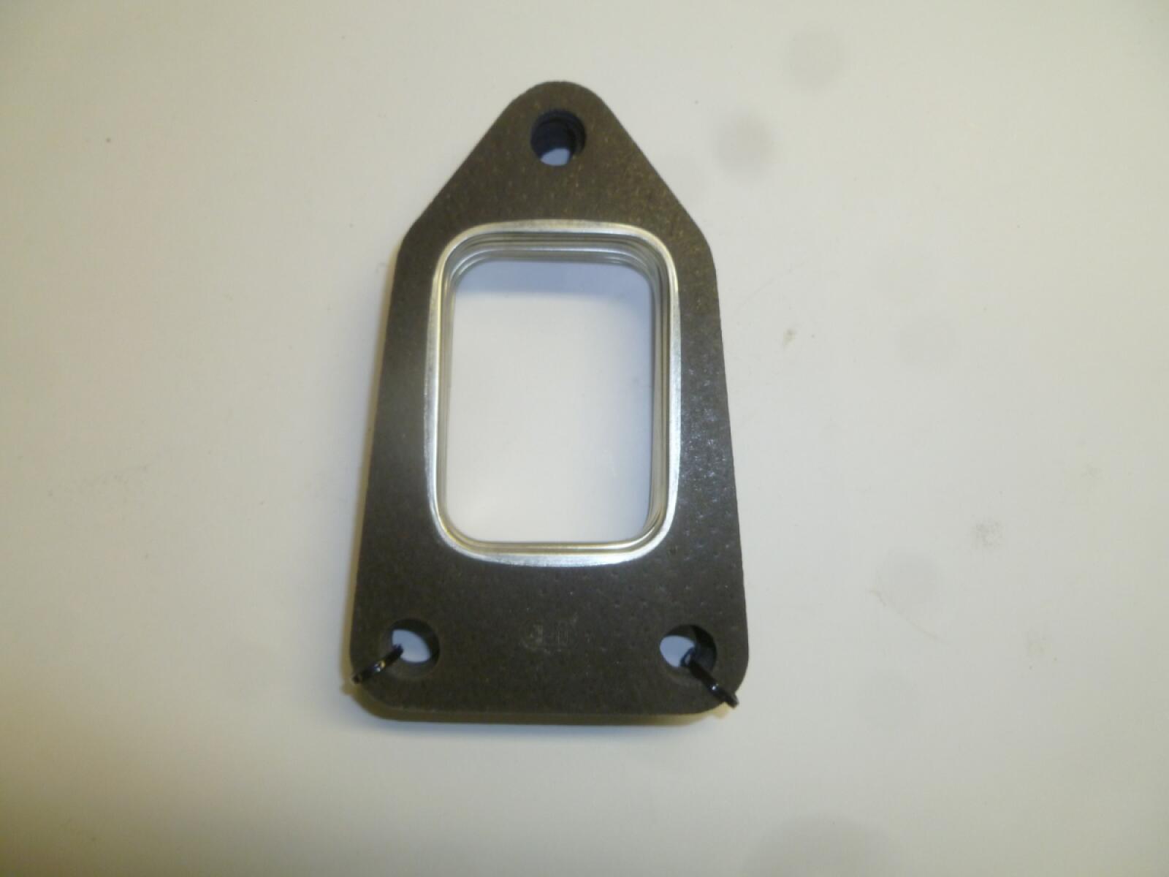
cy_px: 438
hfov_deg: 63.4
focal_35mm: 28
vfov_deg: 49.7
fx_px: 946
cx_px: 584
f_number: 3.3
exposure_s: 1/30
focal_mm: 5
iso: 160
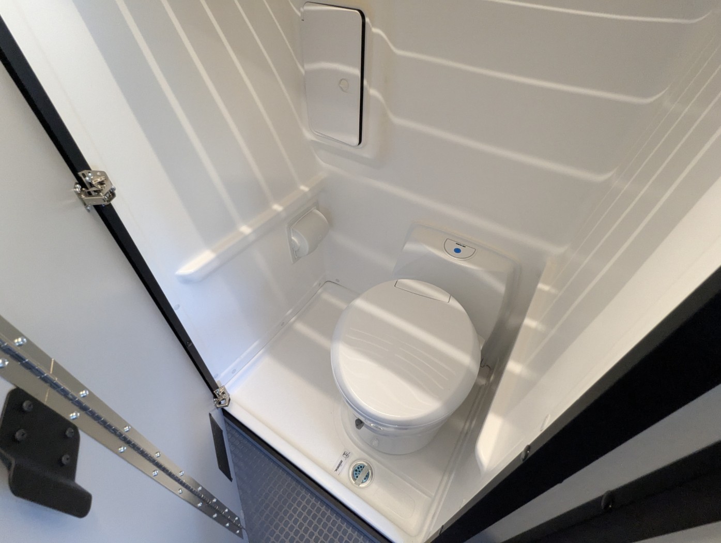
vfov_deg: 78.2
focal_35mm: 16
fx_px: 334
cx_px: 360
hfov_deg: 94.4
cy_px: 272
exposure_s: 1/95.8
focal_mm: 2.35
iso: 549
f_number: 2.2
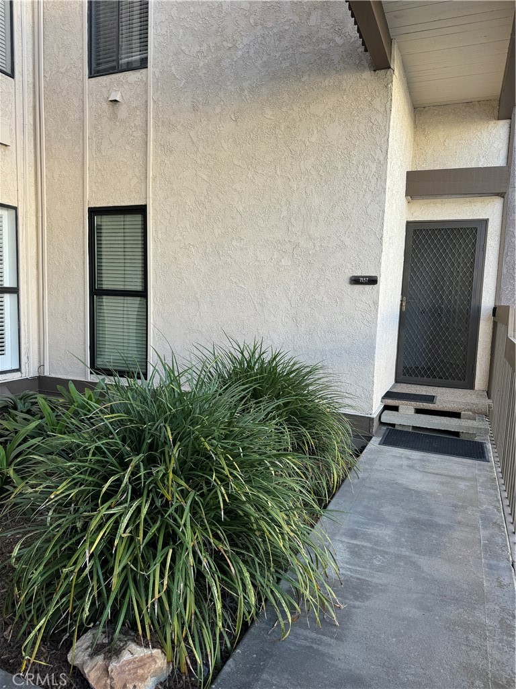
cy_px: 344
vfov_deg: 71.6
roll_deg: -2.0
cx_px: 258
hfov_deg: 56.8
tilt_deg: -7.7
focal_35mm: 24
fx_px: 477
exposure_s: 1/417
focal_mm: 6.76
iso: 80
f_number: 1.78
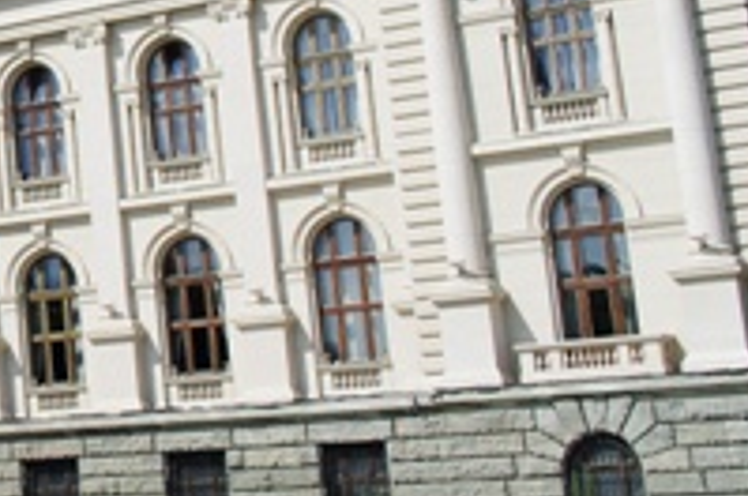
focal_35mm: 106
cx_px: -429
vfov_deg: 12.6
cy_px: -53
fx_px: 2199
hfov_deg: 17.1
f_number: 8
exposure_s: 1/250
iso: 100
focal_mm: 22
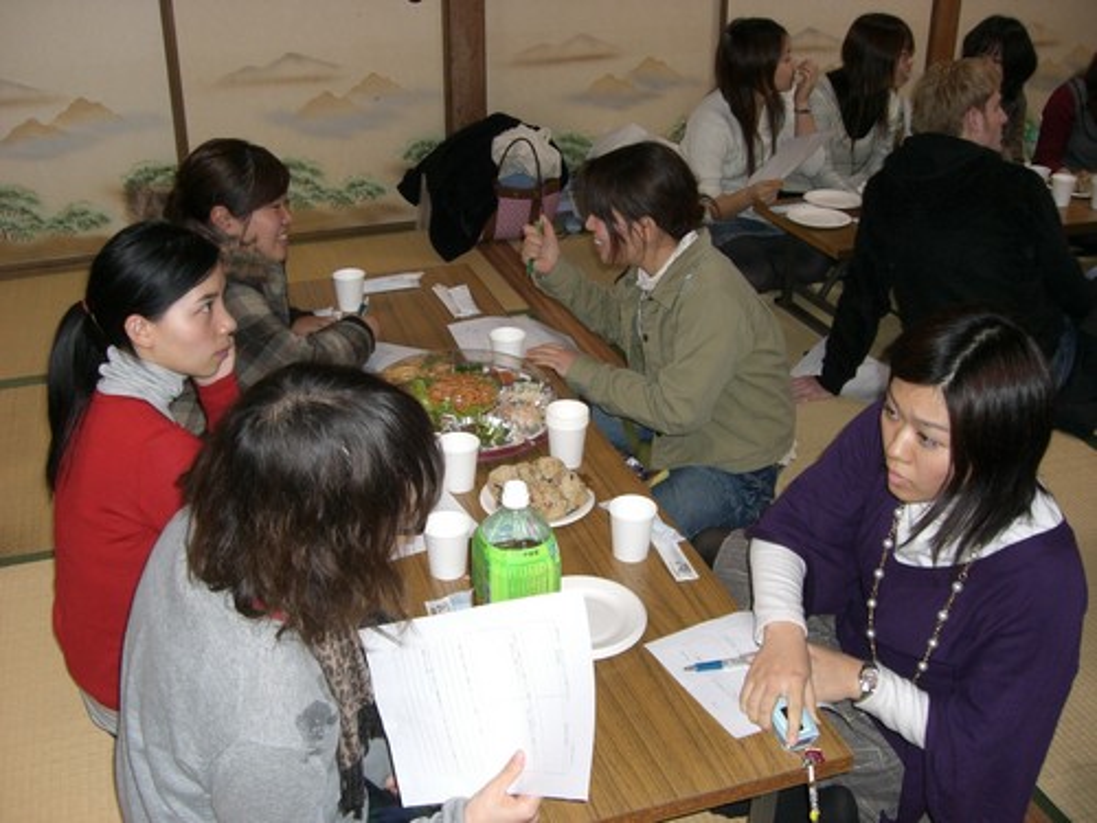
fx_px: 1204
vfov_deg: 37.7
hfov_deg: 49.0
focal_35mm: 38
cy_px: 412
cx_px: 548
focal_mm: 6.2
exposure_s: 1/60
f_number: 2.7
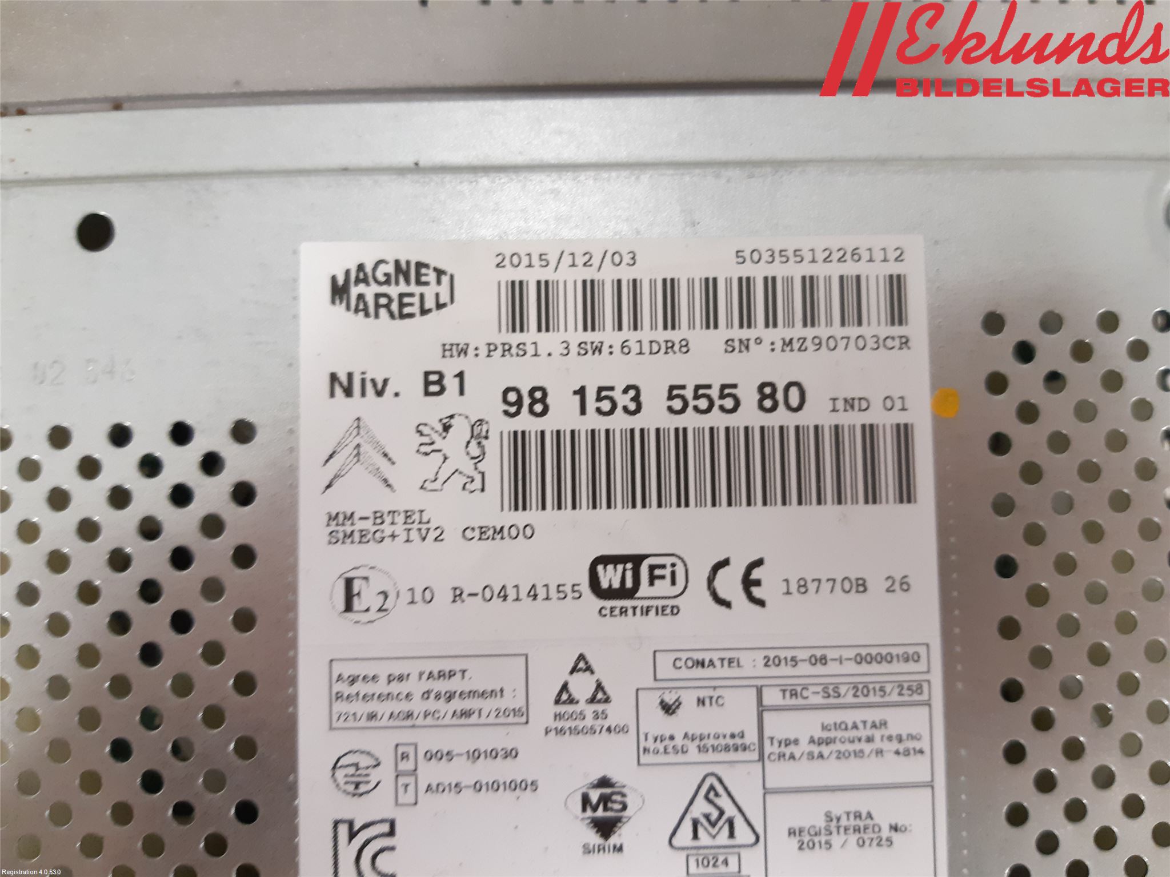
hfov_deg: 67.3
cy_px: 438
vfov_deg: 53.1
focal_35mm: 26
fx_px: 879
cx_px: 585
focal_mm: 3.93
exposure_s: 1/33
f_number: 1.7
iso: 250
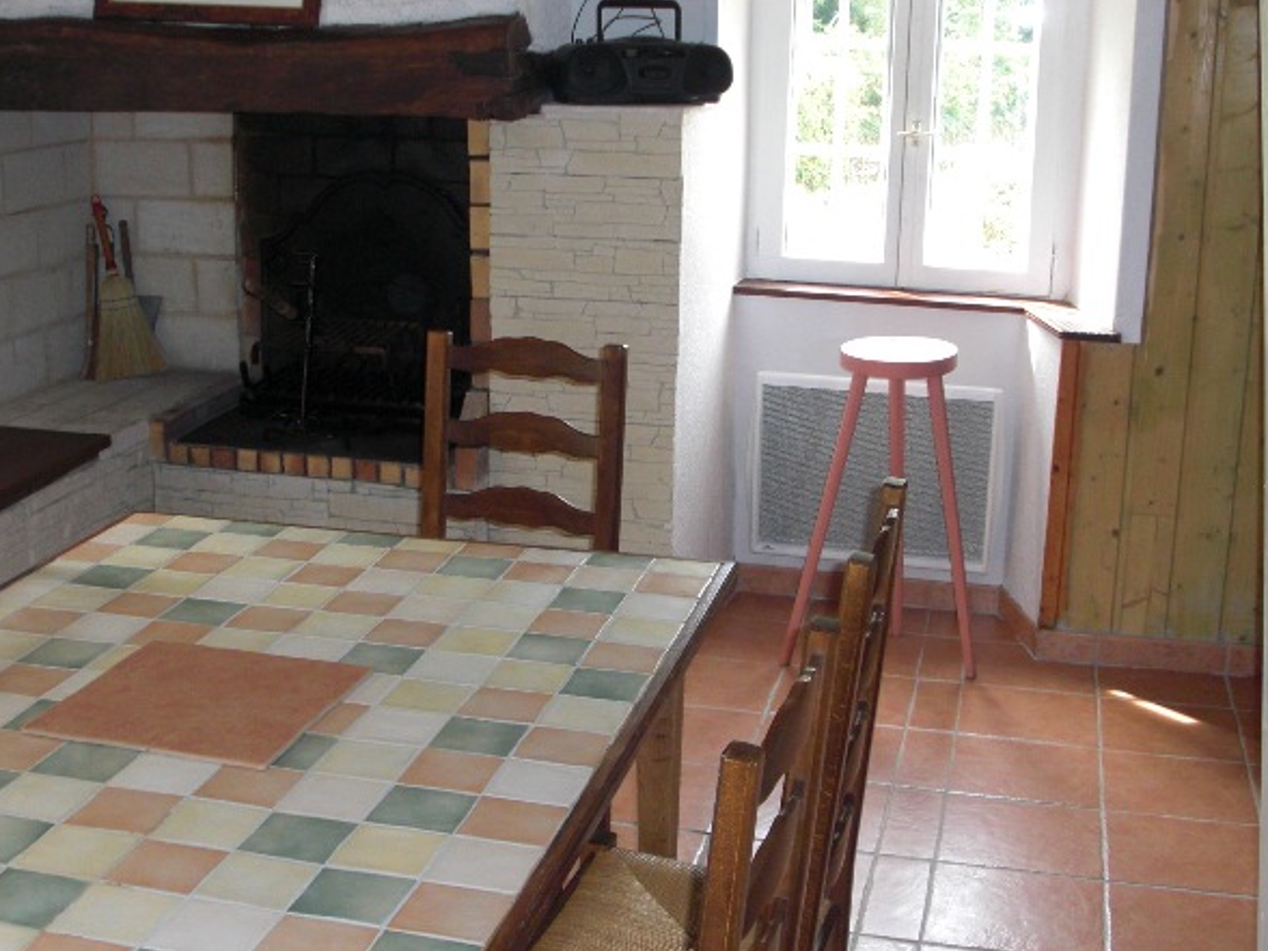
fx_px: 1795
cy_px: 446
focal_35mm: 49
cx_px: 615
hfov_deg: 38.9
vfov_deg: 29.7
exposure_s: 1/60
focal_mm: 6.3
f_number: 2.8
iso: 200
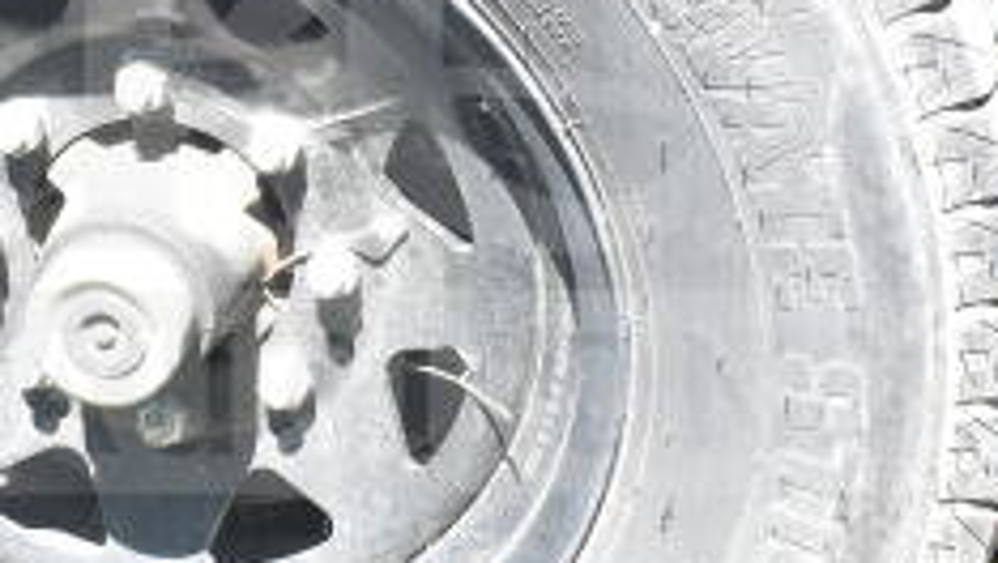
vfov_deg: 11.8
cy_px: 156
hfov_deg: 20.9
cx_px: 448
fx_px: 2711
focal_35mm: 102
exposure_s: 1/320
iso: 1600
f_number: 9
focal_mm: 25
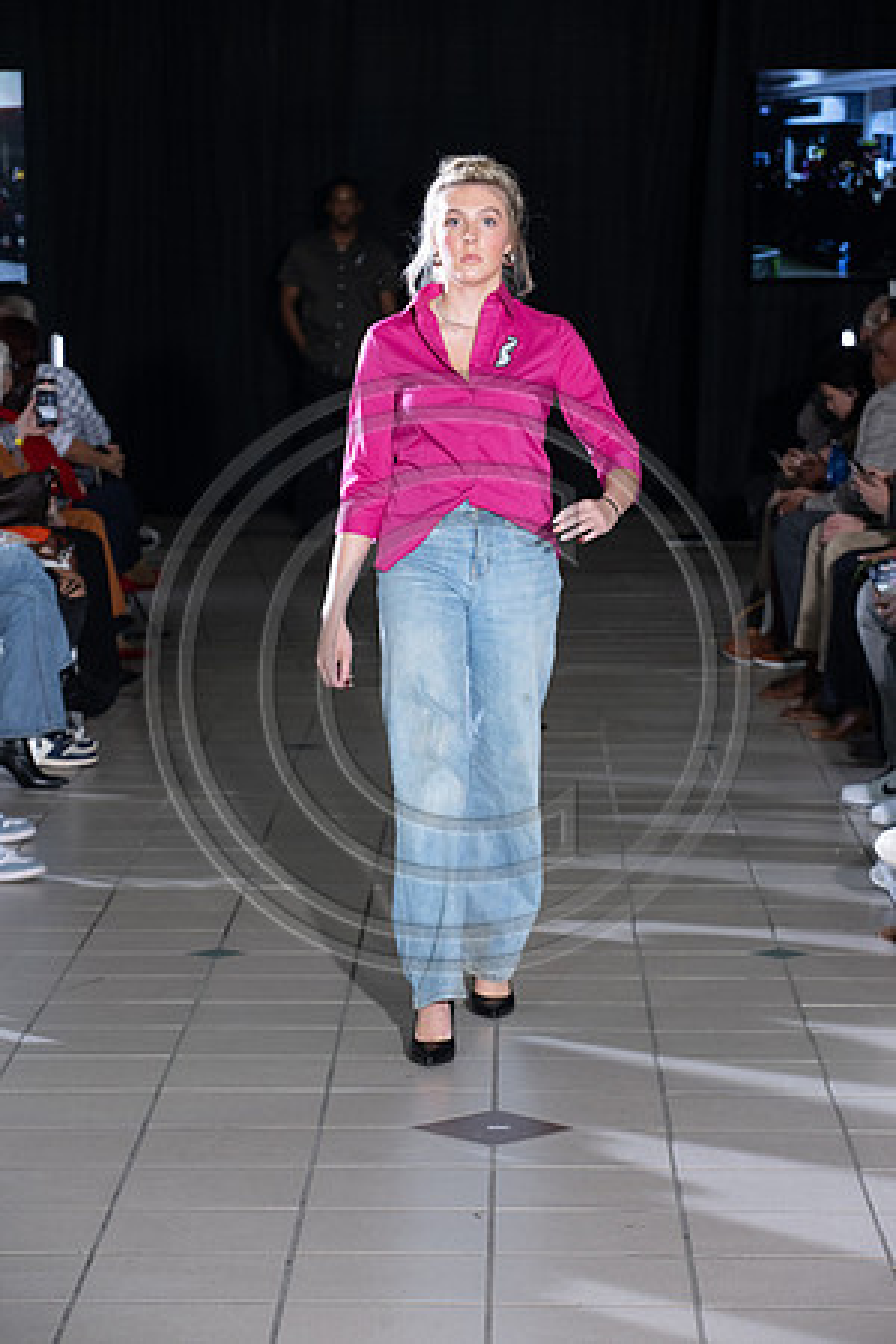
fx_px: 4181
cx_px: 448
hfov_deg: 12.2
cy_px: 672
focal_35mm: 112
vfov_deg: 18.3
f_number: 6.3
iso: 1250
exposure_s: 1/160
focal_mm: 112
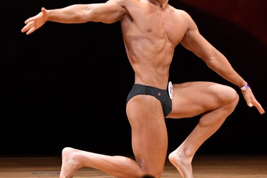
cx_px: 148
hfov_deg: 4.2
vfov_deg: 2.8
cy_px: 67
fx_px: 3657
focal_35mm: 493
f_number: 5.6
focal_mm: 180
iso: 4000
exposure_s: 1/400
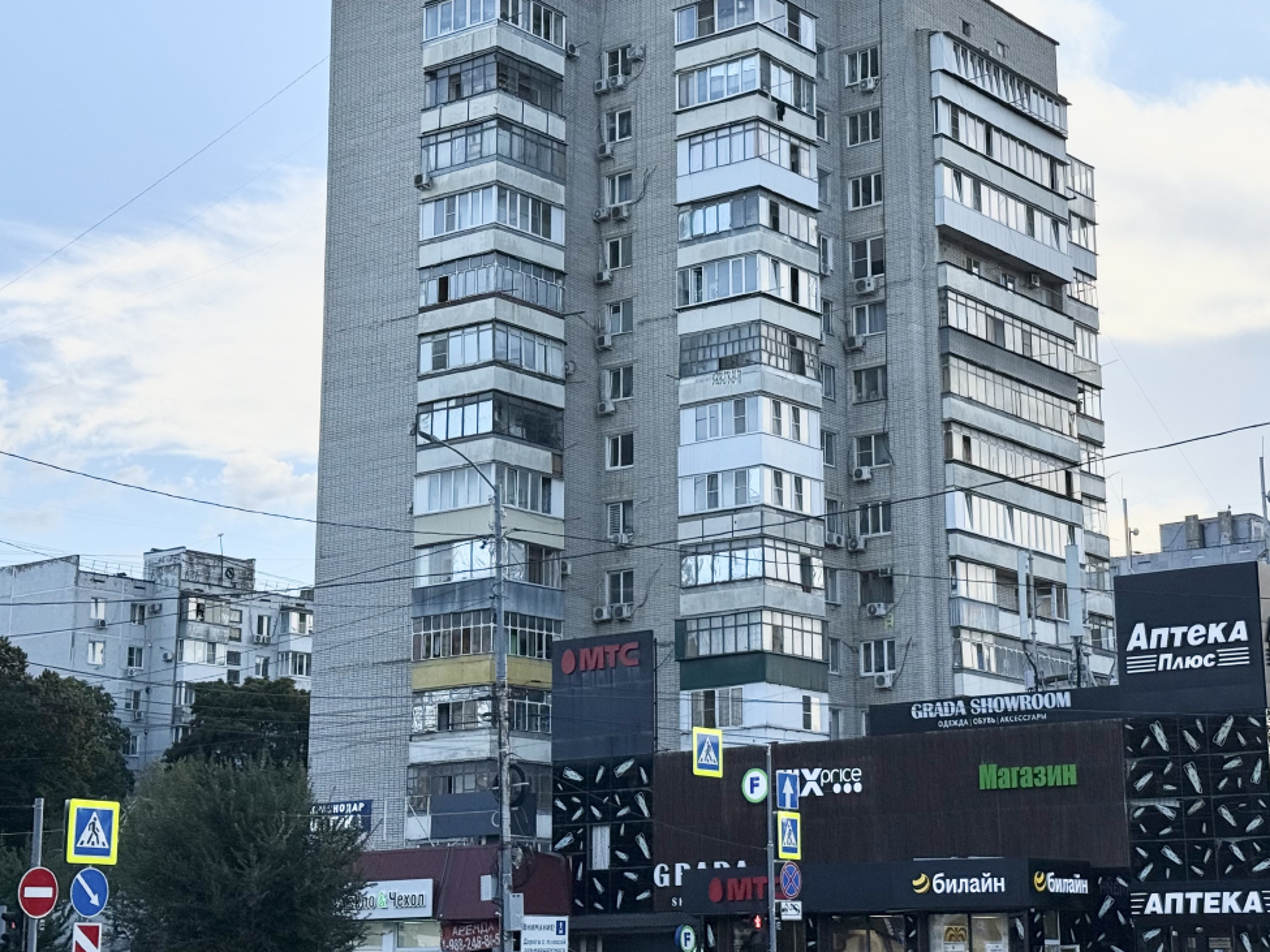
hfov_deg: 30.2
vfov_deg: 22.9
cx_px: 714
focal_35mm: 64
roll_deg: +3.2
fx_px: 2348
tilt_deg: +14.6
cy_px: 371
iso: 64
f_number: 1.78
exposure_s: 1/3226
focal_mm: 6.76
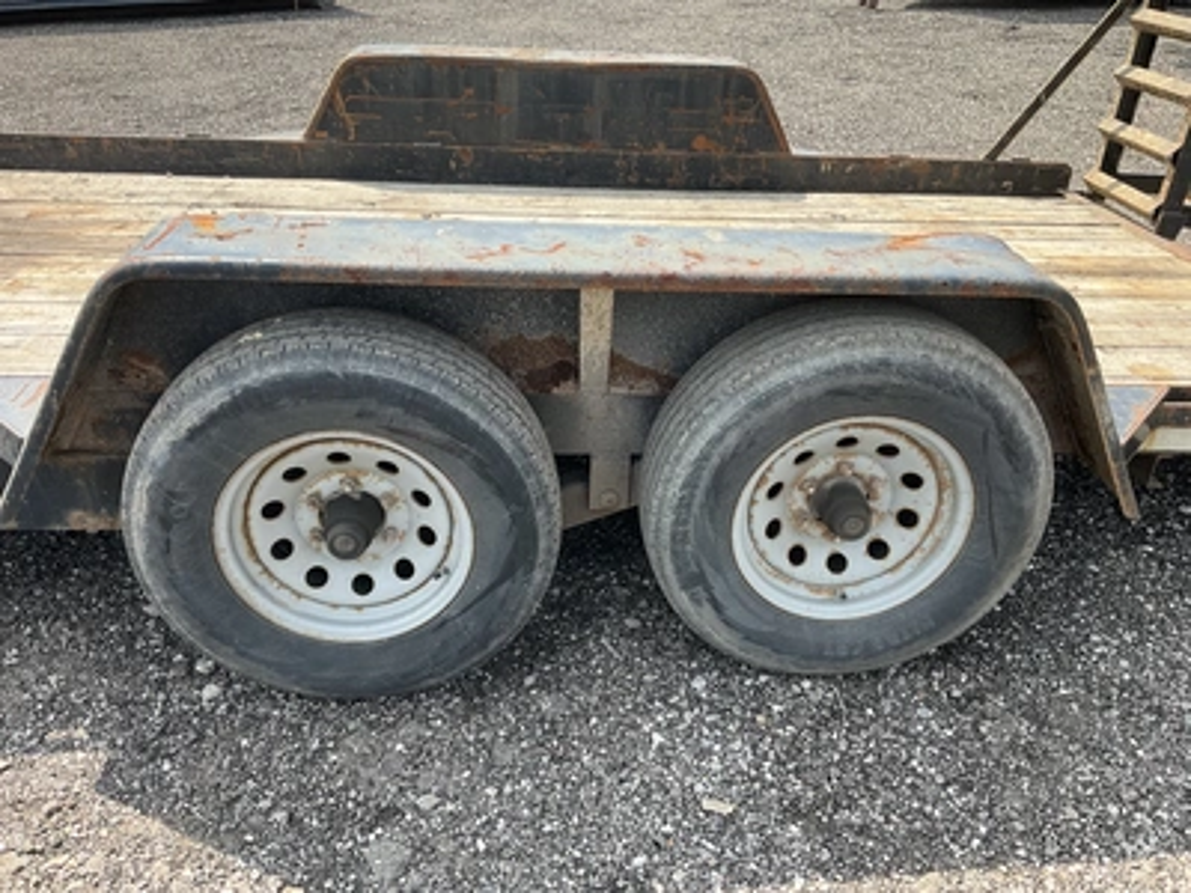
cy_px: 446
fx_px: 998
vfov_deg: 48.2
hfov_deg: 61.7
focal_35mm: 29
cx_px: 596
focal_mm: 3
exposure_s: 1/666
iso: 25
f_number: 1.8
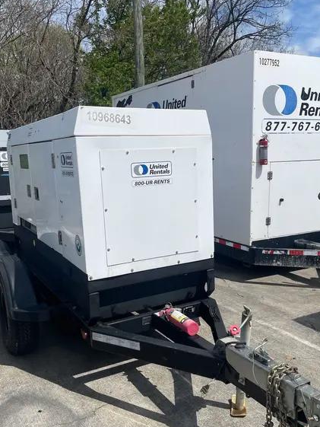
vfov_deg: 53.8
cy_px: 237
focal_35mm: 34
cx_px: 160
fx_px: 419
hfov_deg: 41.8
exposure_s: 1/7813
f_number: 1.6
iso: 32
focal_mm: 4.2
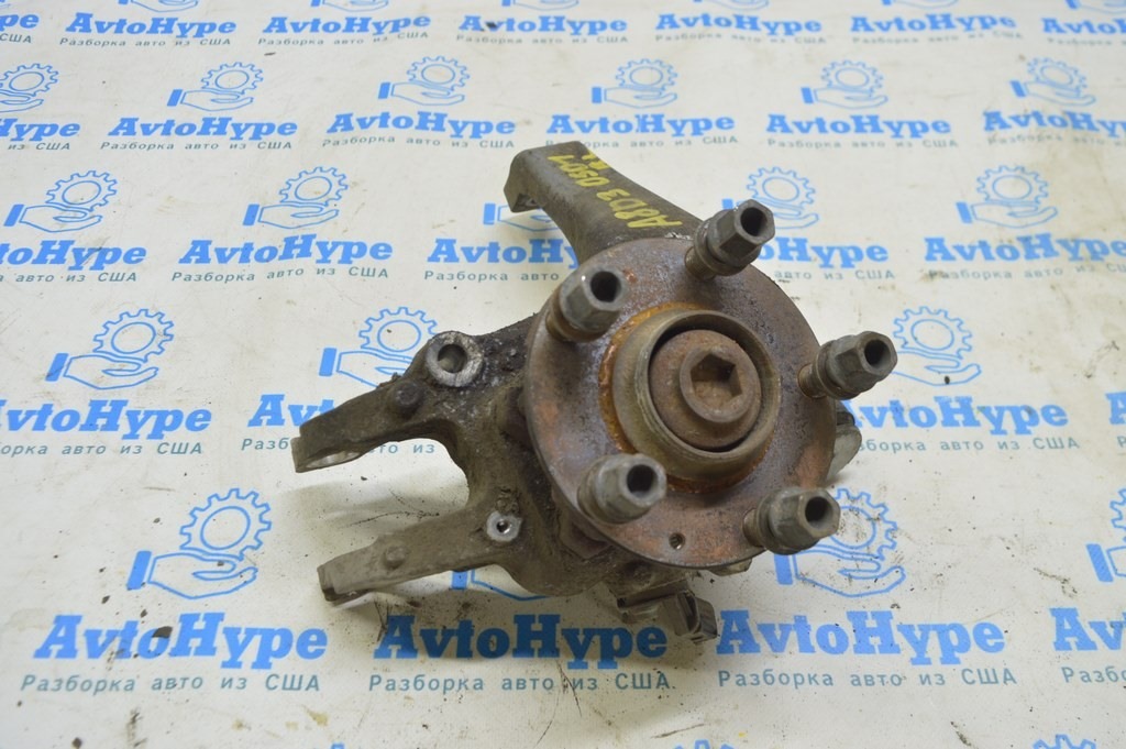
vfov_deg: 39.9
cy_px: 374
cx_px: 563
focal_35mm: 33
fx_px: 1031
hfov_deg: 57.3
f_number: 5.6
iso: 400
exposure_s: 1/20
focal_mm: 22
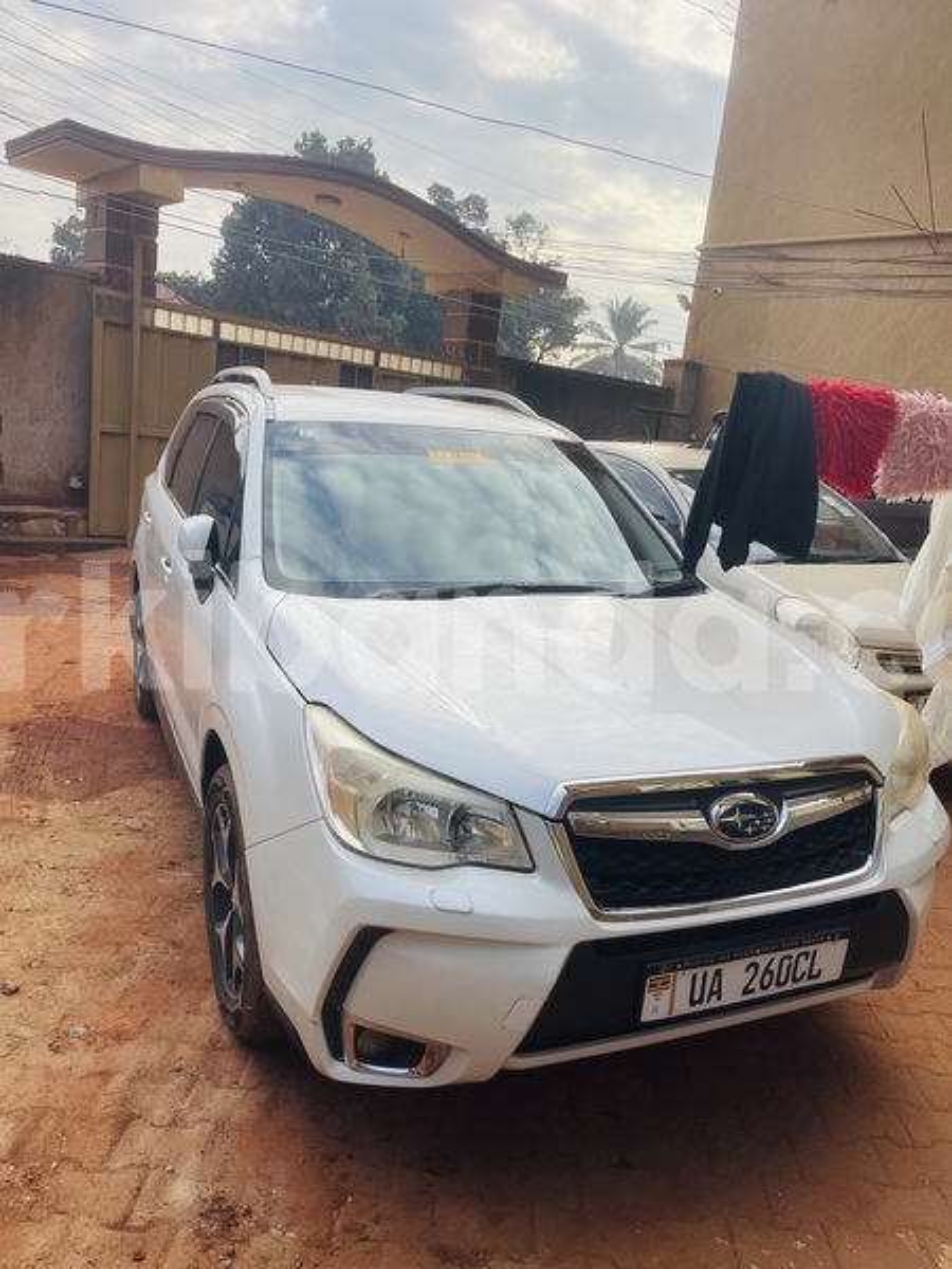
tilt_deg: -12.1
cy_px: 634
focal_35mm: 25
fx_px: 917
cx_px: 476
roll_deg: -8.2
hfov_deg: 54.9
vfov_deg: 69.4
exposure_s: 1/1188
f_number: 1.6
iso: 32
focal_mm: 5.1
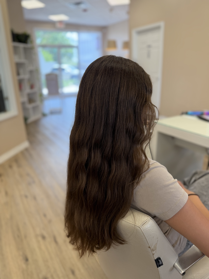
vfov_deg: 71.6
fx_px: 193
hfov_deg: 56.8
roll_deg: +1.0
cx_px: 104
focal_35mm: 24
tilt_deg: -19.6
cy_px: 140
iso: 125
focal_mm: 6.76
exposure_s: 1/186
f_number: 1.78
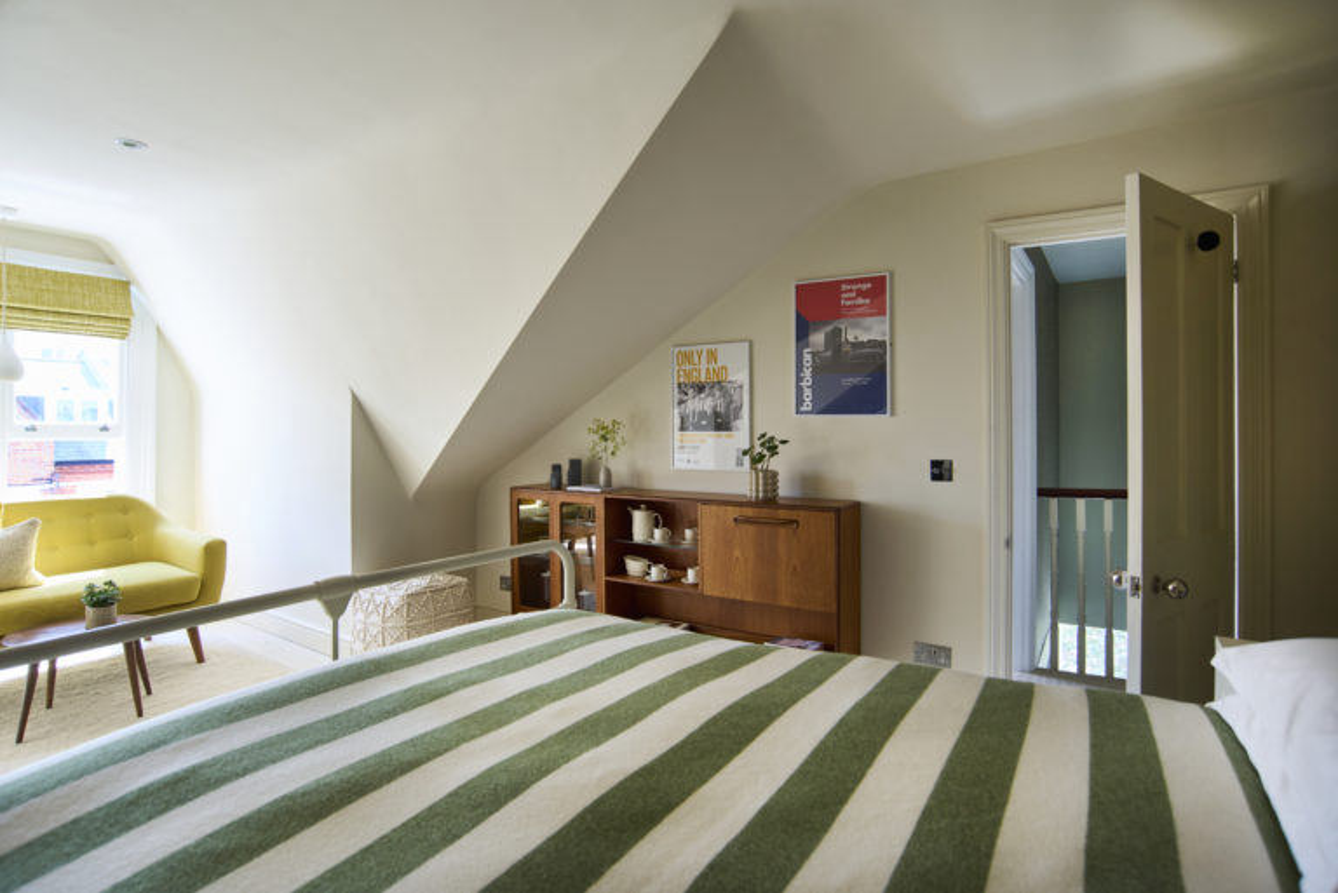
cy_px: 446
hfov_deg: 90.0
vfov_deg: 67.5
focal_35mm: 18
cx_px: 669
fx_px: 669
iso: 125
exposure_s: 1/13
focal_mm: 18
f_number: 5.6
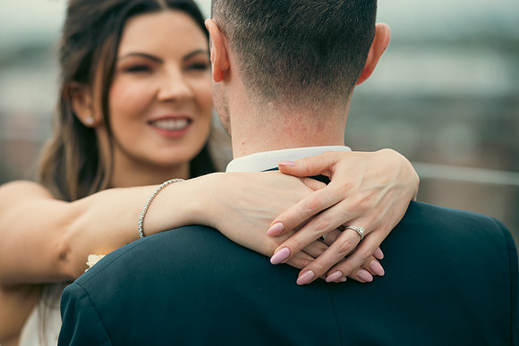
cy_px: 173
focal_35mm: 125
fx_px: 1802
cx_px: 260
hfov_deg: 16.4
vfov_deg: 11.0
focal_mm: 125
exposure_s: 1/250
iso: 160
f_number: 3.5
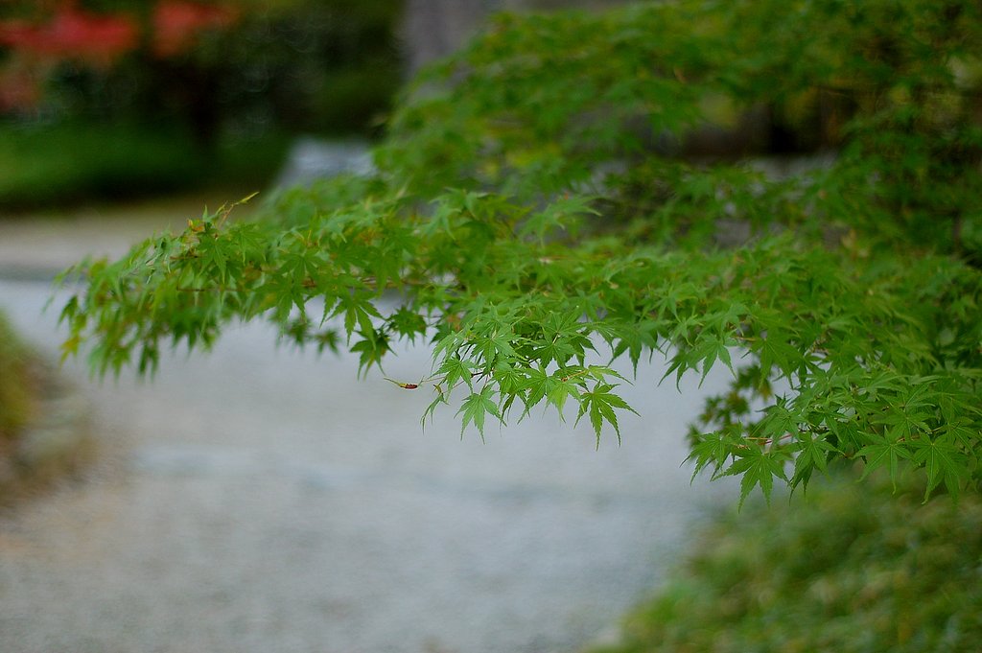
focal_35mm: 75
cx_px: 491
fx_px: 2044
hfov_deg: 27.0
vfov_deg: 18.2
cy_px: 326
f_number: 1.8
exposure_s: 1/60
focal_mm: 50
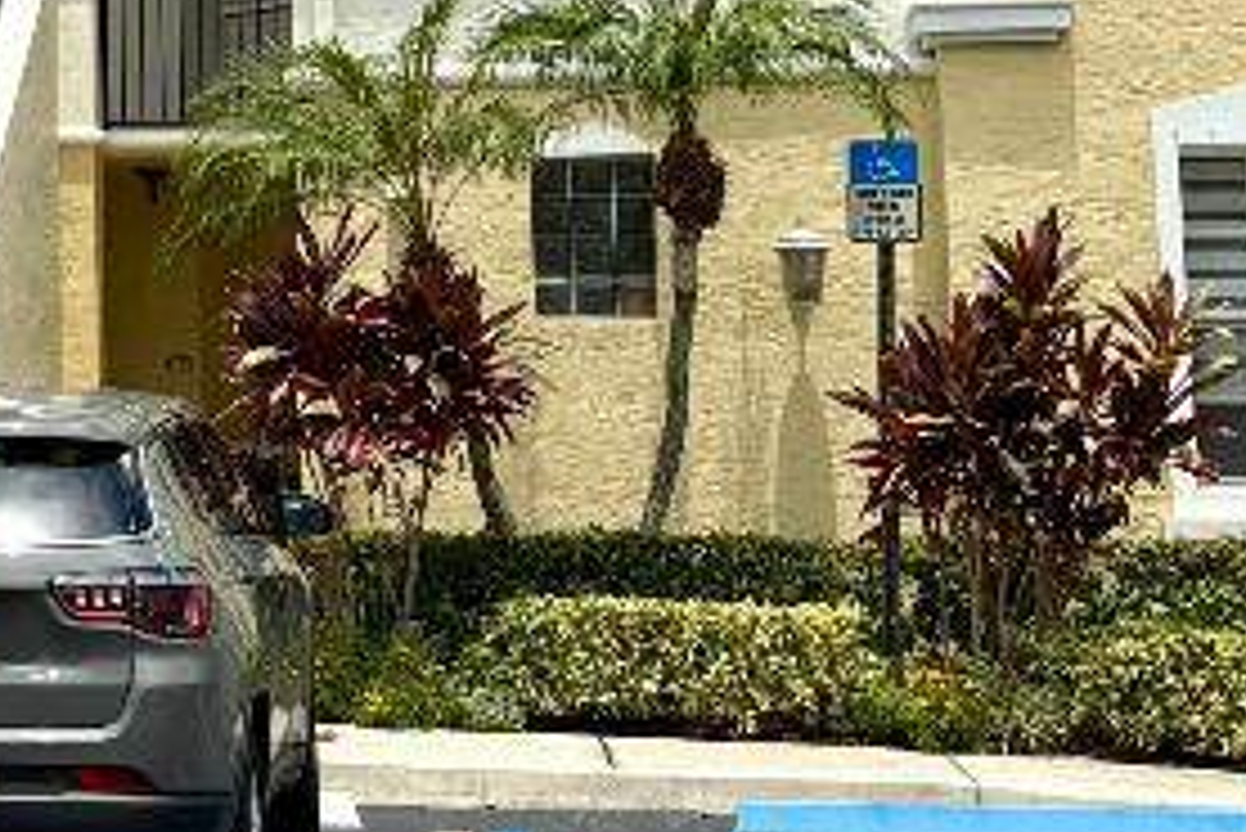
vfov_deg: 13.5
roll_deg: -0.2
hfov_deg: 19.2
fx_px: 3463
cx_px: -279
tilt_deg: +7.4
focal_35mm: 100
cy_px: -36
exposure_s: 1/3448
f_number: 1.6
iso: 50
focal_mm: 5.96
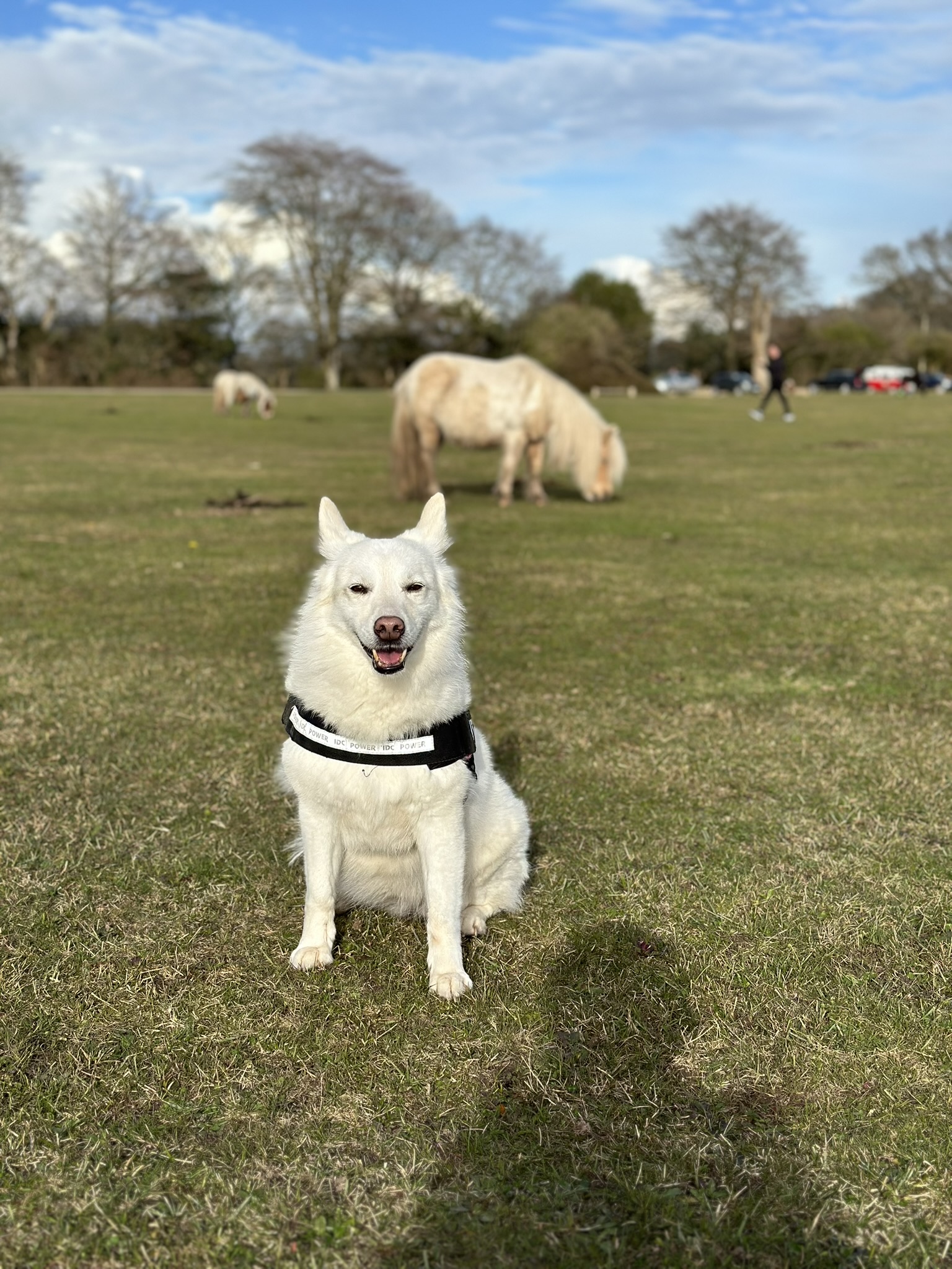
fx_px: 1760
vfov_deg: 39.7
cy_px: 634
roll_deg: +0.1
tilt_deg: -8.2
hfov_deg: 30.3
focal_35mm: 48
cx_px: 476
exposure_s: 1/6623
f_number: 1.78
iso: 100
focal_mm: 6.86
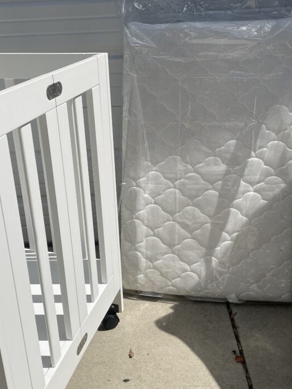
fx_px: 450
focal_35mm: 40
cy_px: 188
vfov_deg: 46.8
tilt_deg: -21.4
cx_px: 115
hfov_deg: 35.8
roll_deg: +2.6
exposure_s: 1/13333
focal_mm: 4.2
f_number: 1.6
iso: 50
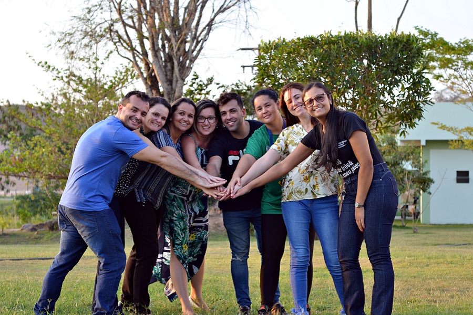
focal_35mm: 75
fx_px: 985
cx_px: 236
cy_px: 158
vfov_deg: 18.2
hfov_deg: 27.0
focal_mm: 50
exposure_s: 1/80
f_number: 4.5
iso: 100
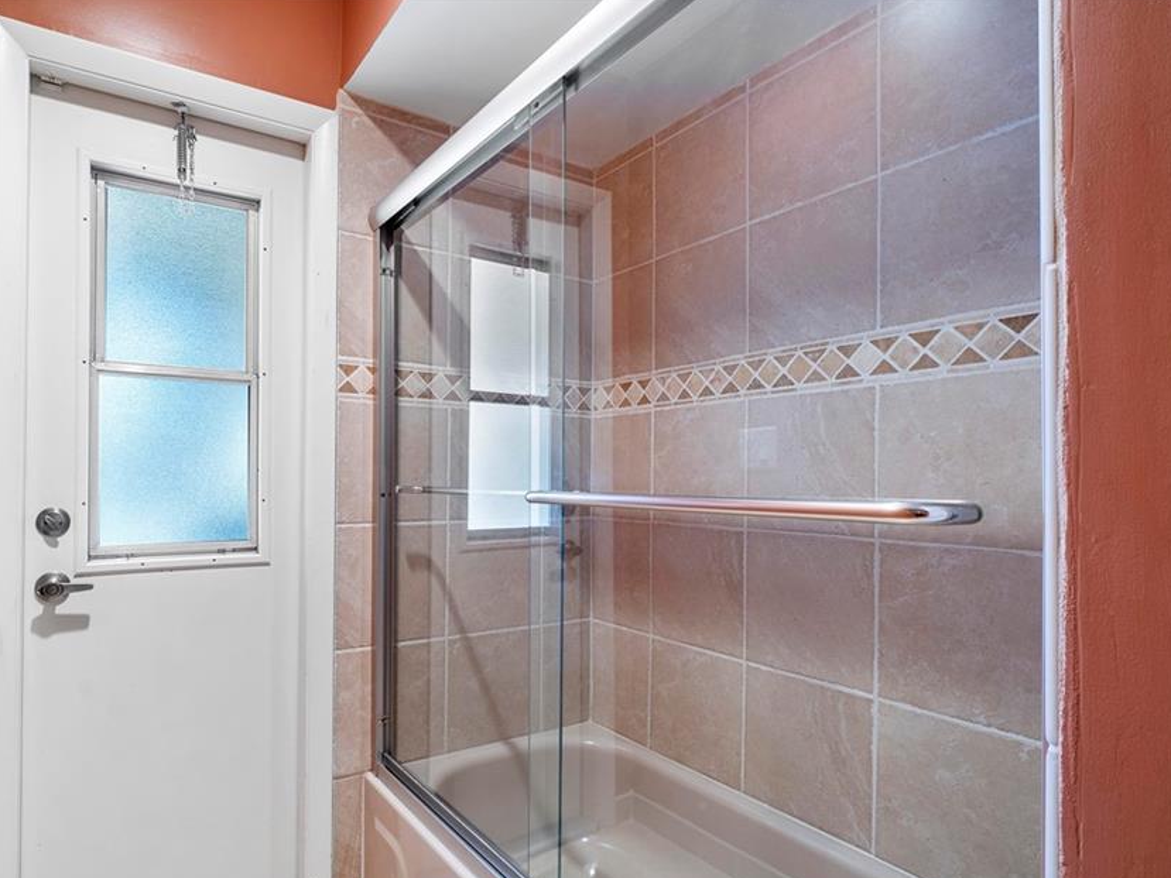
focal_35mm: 20
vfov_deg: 67.0
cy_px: 474
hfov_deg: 82.5
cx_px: 511
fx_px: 663
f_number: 11
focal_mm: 11
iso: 160
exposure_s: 1
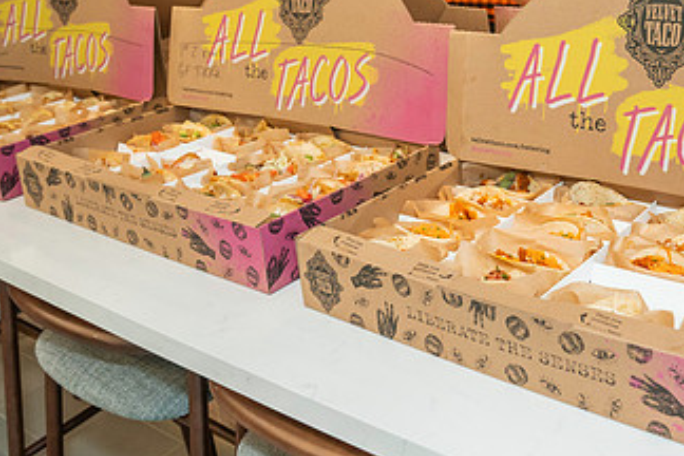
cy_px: 94
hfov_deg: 44.2
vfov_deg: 30.5
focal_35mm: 43
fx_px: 817
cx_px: 498
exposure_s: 1/160
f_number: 4
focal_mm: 24
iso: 2500
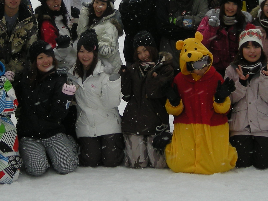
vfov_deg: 16.7
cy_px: 18
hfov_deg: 22.4
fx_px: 674
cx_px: 92
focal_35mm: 87
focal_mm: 5.7
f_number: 2.8
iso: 50
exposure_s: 1/394
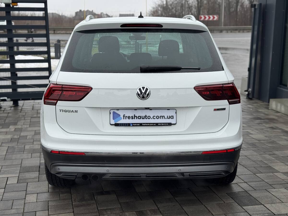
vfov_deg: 30.3
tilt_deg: -12.2
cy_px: 108
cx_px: 144
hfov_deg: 39.7
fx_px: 399
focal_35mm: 48
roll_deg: +0.0
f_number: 1.78
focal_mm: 6.76
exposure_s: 1/783
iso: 64
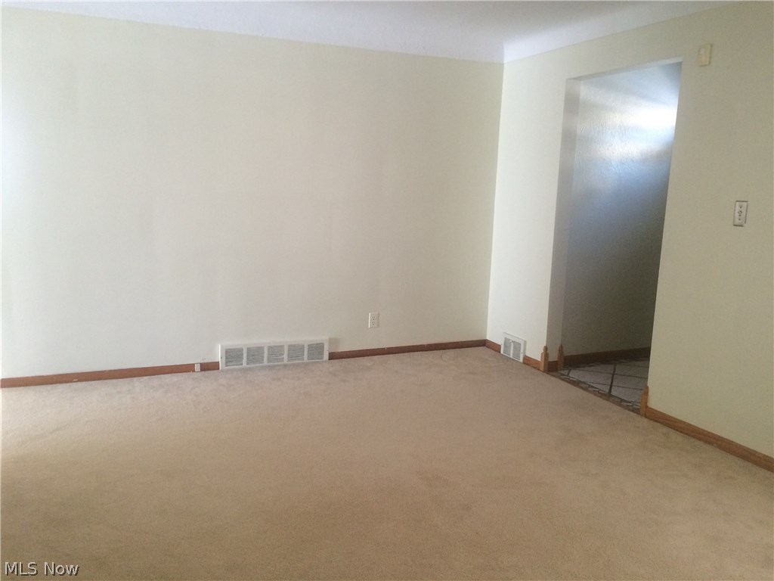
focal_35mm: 29
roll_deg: -1.2
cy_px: 290
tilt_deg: -10.7
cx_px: 387
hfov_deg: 61.7
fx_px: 648
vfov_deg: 48.2
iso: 160
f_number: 2.2
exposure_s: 1/30
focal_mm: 4.15
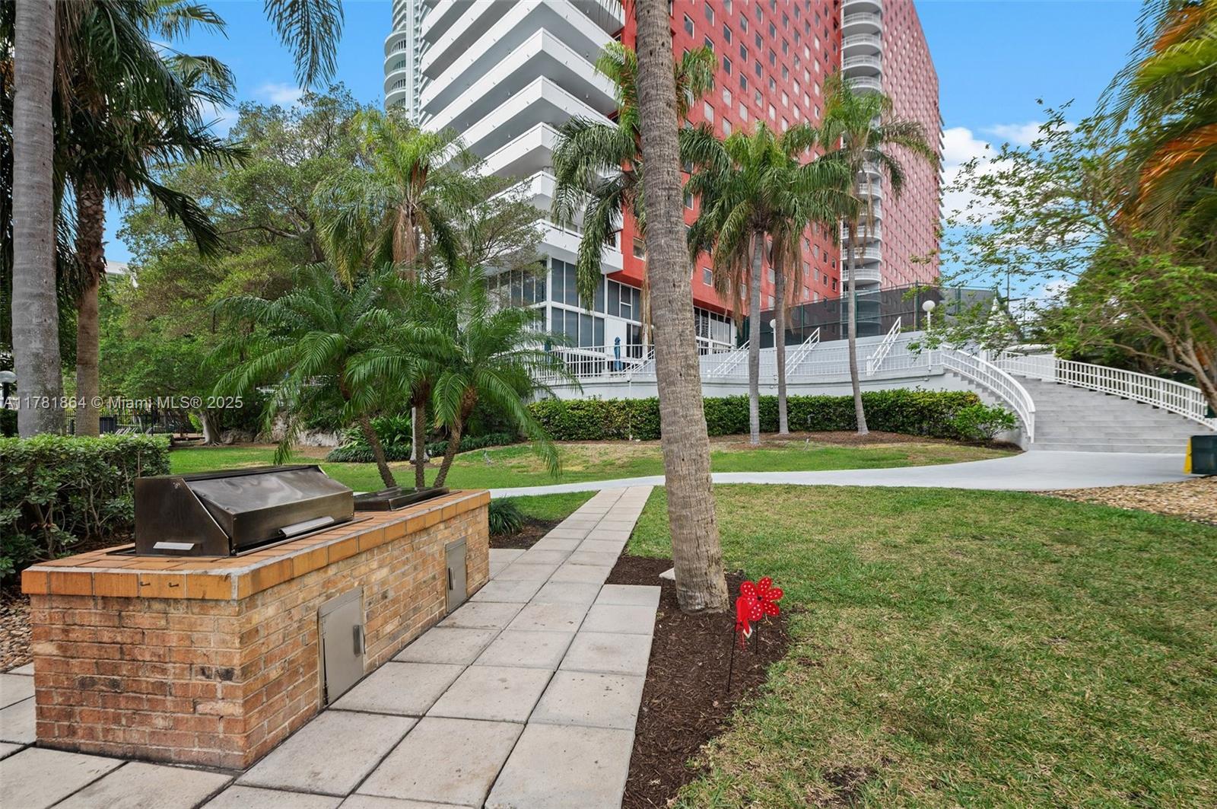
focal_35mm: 14
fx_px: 473
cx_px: 608
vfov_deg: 81.1
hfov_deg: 104.3
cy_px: 404
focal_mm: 14
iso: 200
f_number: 8
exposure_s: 1/100
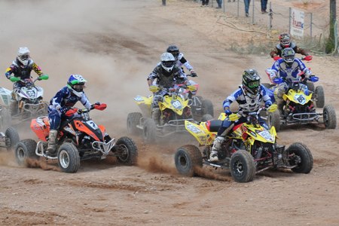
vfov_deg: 13.0
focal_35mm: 105
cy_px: 113
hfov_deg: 19.5
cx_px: 170
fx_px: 989
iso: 400
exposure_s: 1/500
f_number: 5.6
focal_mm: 70
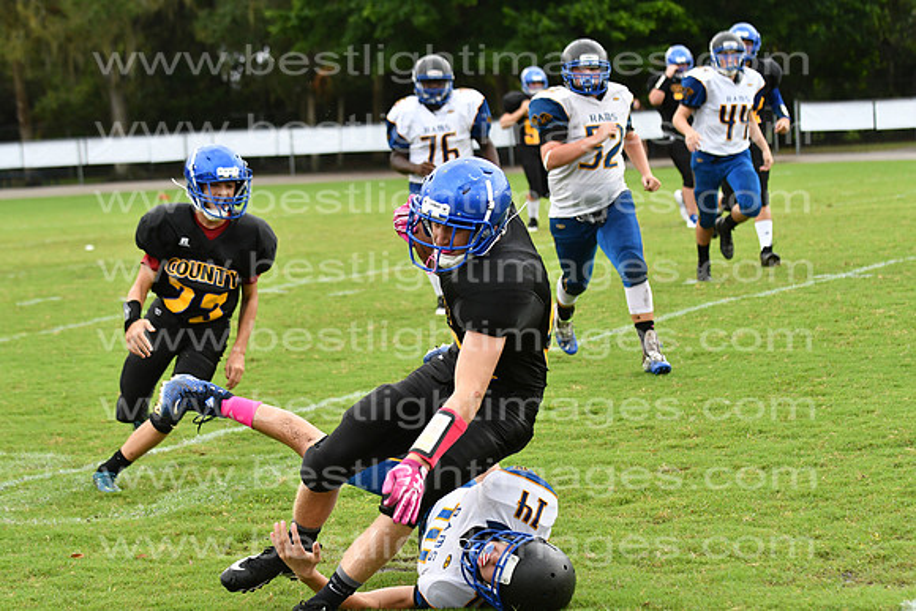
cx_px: 458
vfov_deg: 6.5
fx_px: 5344
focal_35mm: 210
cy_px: 306
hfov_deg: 9.8
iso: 800
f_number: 3.5
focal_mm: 140
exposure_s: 1/2000
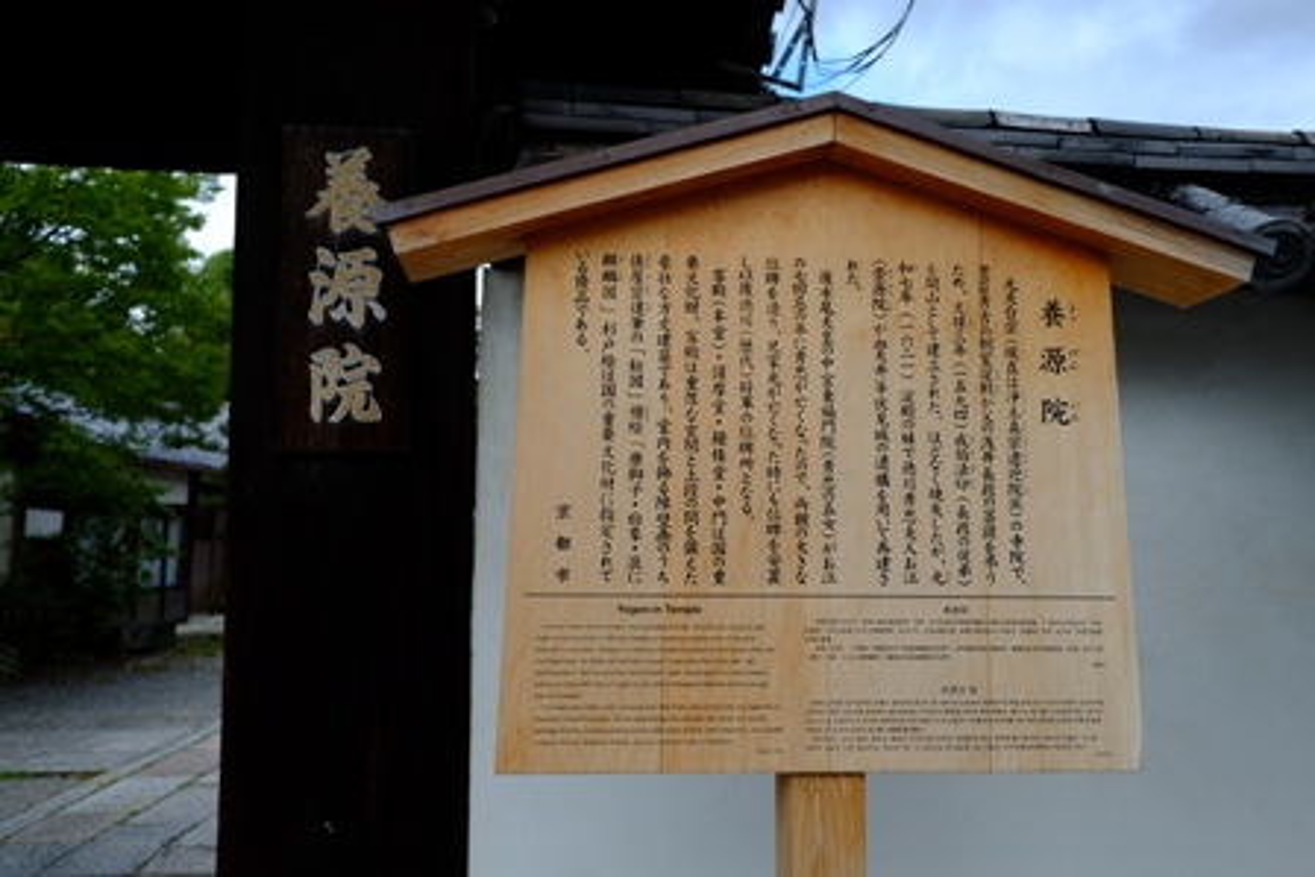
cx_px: 658
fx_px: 1060
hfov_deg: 63.6
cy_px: 438
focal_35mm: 29
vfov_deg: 45.0
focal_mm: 19.6
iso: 200
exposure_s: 1/1300
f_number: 2.8
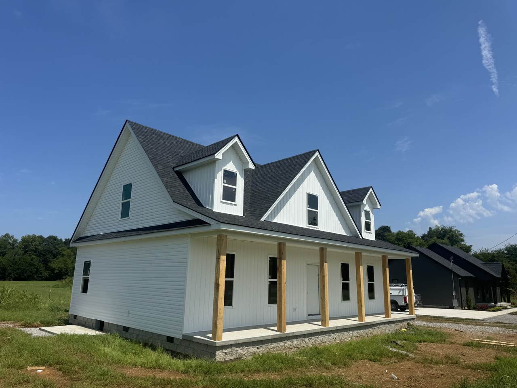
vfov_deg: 56.8
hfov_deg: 71.6
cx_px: 258
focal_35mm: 24
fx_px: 358
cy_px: 194
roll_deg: -0.3
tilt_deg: +13.3
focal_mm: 6.76
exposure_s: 1/6410
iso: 80
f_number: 1.78
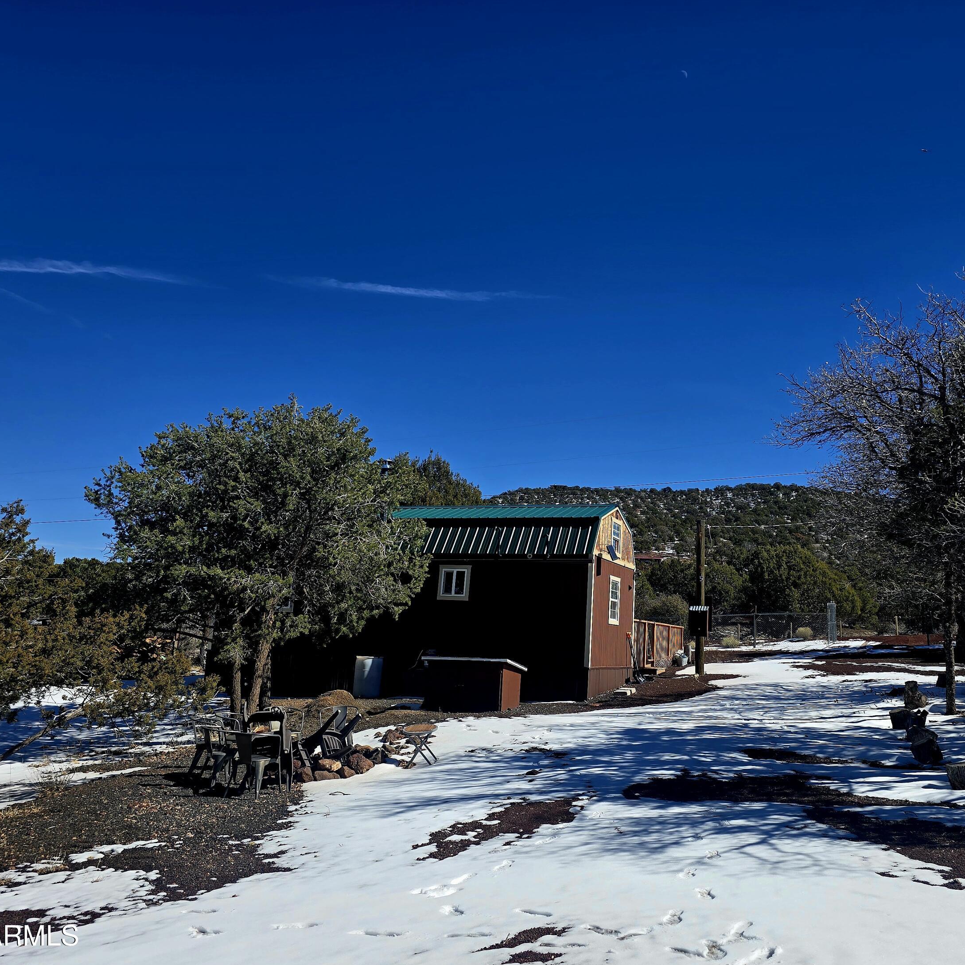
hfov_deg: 56.9
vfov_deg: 57.3
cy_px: 483
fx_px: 883
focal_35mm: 28
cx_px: 576
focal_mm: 6.3
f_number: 1.7
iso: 12
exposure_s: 1/1111
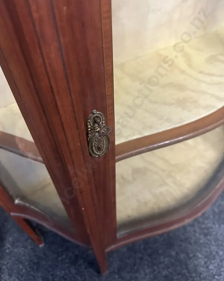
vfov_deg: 66.0
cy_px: 134
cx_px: 114
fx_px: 216
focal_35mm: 26
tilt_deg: -49.8
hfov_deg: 54.9
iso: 640
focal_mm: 6.86
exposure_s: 1/50
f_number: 1.78
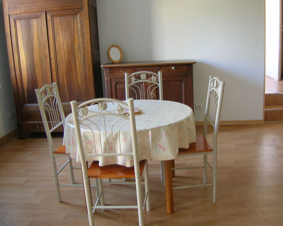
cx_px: 151
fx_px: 302
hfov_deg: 50.2
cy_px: 113
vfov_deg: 41.2
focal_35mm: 36
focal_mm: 5.7
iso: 65
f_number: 2.9
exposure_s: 1/4
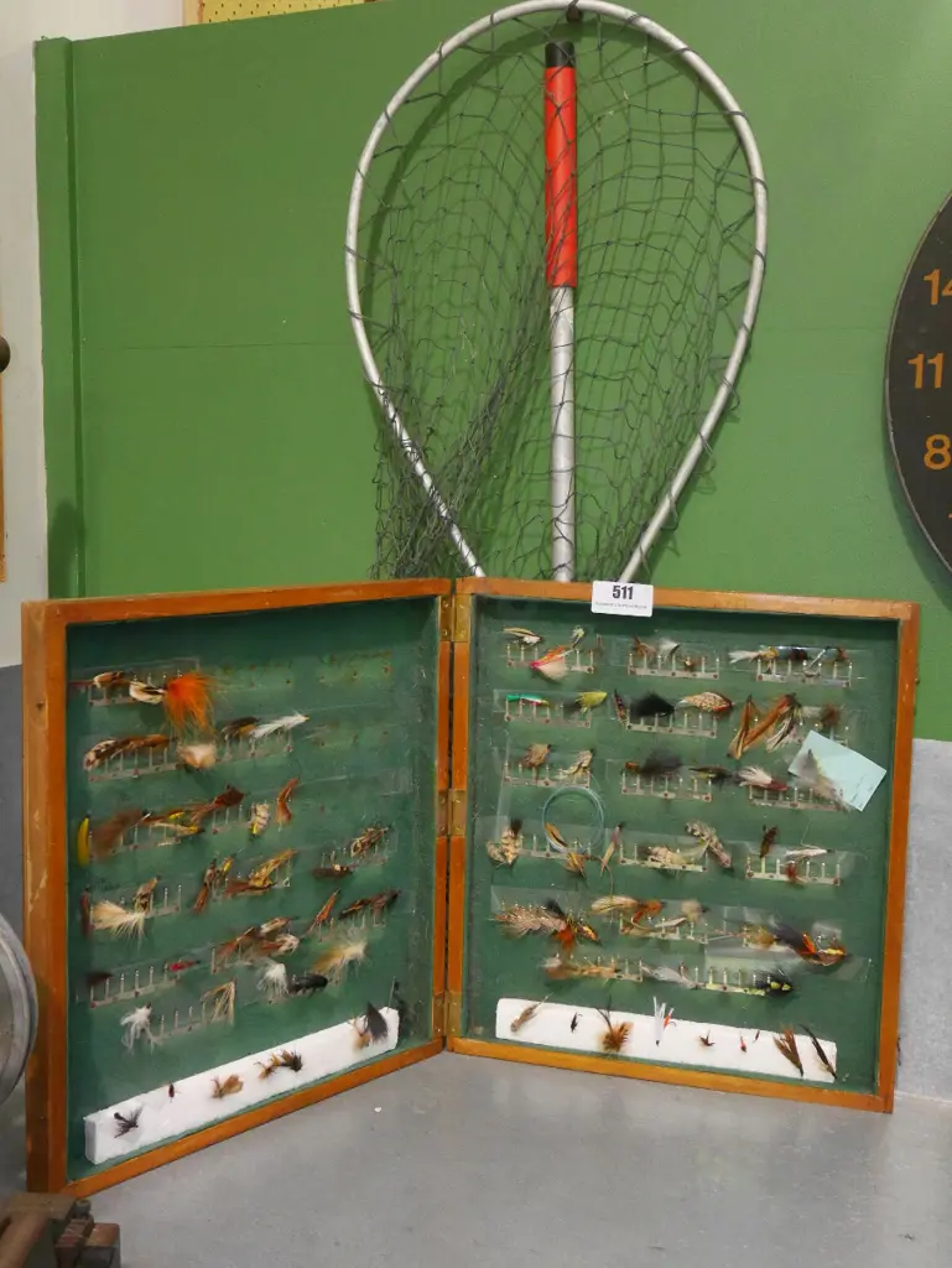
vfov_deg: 51.3
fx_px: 1319
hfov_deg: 39.7
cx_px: 476
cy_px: 634
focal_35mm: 36
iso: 3200
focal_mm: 18
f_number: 4.2
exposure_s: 1/60
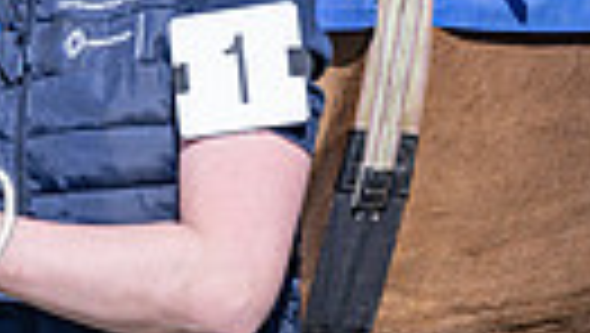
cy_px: 30
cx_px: -108
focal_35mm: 453
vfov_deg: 2.7
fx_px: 7094
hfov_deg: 4.7
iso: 90
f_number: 4
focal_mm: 77
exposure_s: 1/2000
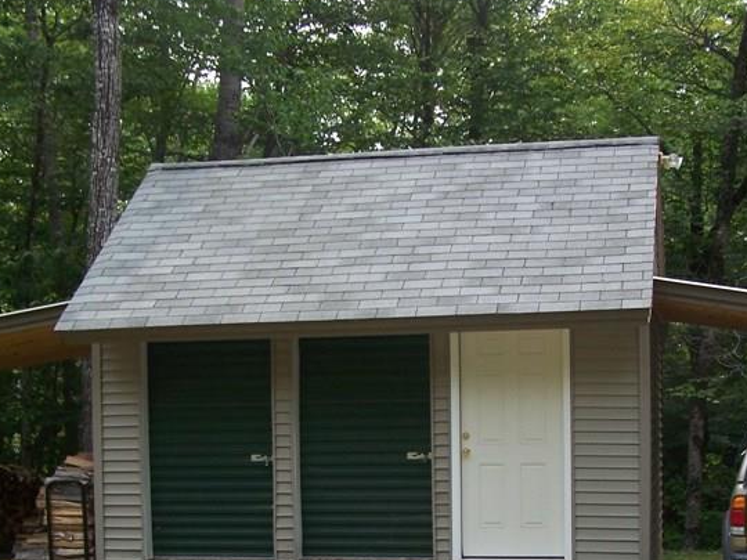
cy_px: 488
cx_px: 398
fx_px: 1554
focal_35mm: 72
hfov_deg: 27.0
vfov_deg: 20.1
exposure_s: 1/320
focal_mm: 6.3
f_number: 2.8
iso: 64
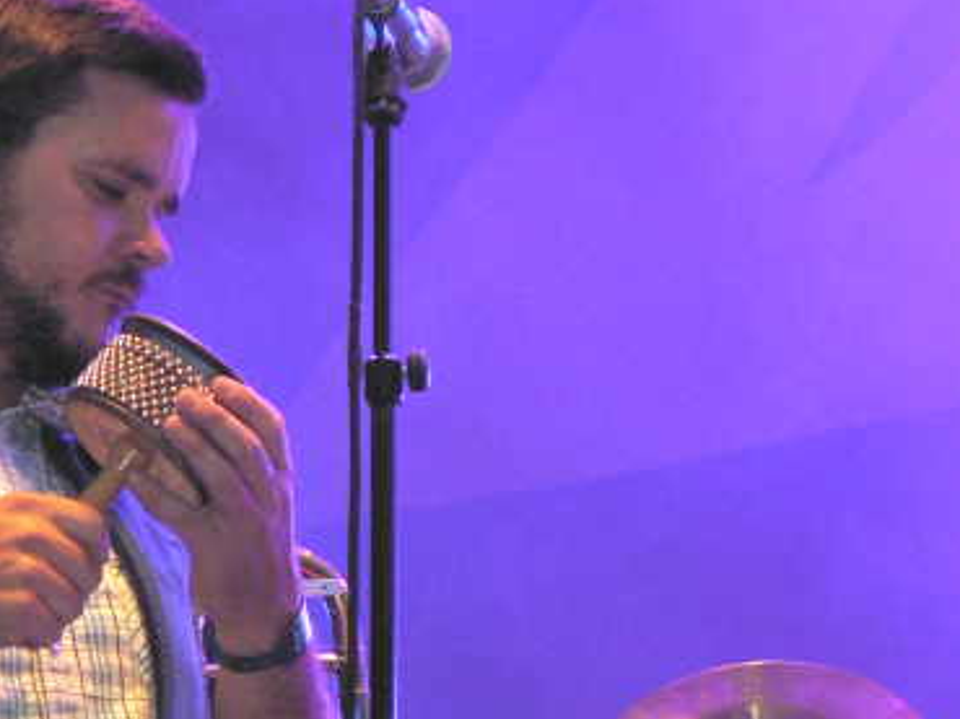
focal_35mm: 329
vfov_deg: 4.5
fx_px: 9118
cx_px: 192
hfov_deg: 6.0
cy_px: 409
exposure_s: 1/60
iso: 400
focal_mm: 34.8
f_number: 3.3
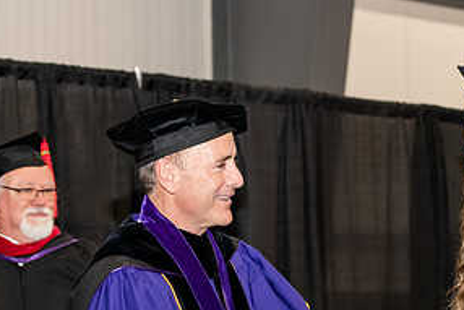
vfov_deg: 9.6
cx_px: 346
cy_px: 275
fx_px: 1831
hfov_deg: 14.4
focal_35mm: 142
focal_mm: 70
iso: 2000
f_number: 5
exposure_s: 1/200
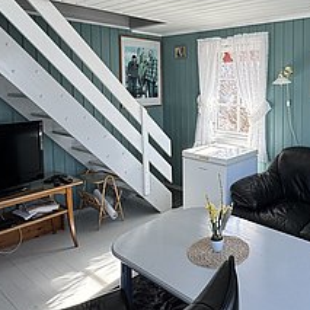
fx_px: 314
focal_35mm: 31
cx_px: 254
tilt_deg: -2.6
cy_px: 105
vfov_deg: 51.6
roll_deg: +0.3
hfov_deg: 49.1
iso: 50
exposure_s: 1/99
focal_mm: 2.22
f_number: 2.2
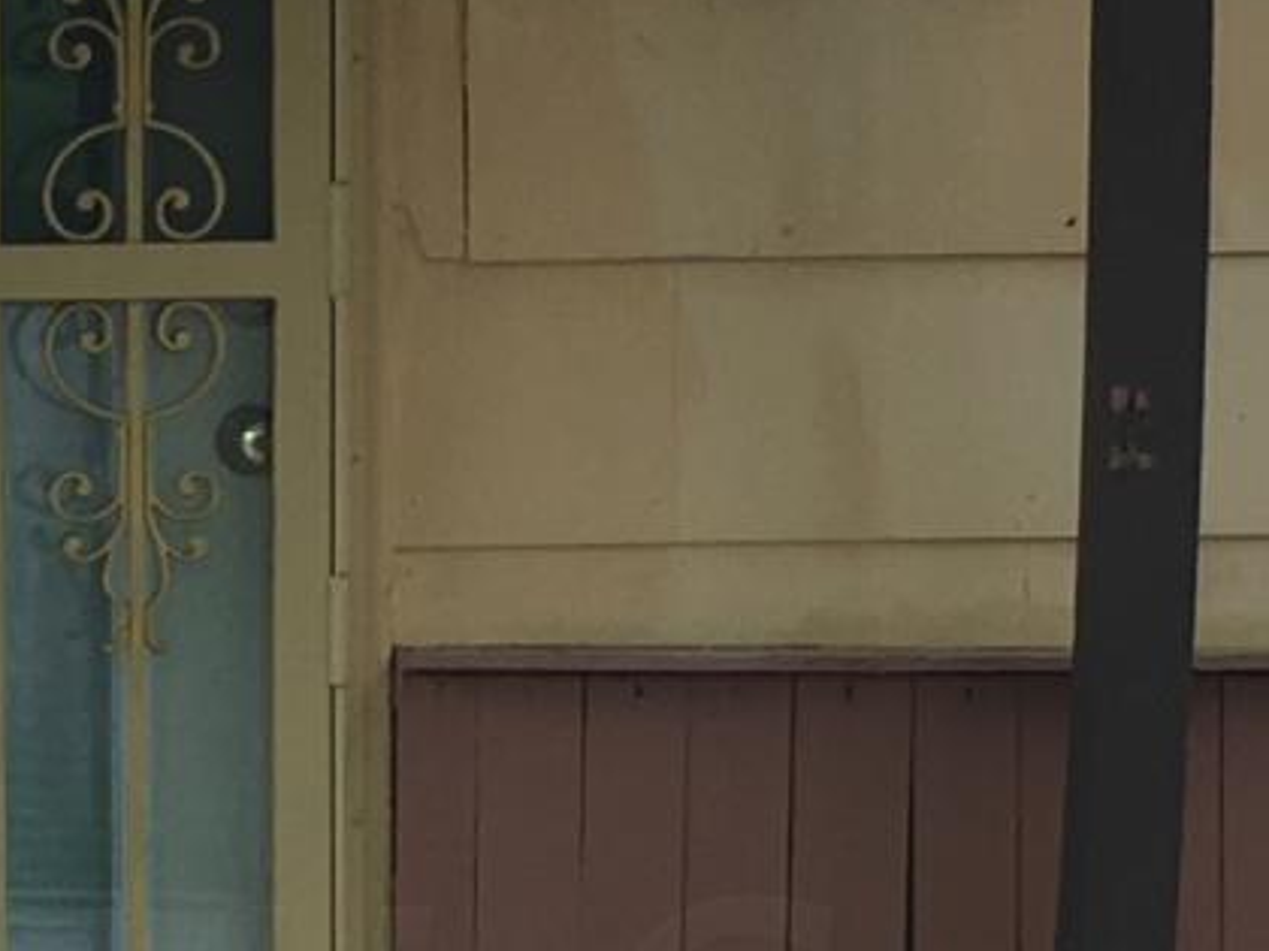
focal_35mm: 207
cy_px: 1090
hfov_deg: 9.5
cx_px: -69
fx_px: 7588
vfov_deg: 7.1
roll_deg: -1.3
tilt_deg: -3.8
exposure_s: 1/120
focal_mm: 4.15
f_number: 2.2
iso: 32
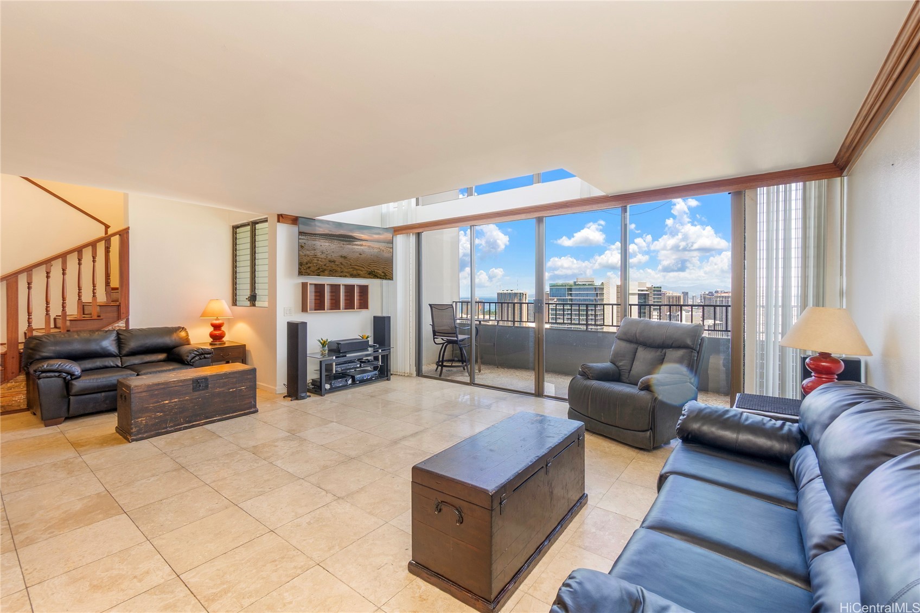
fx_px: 383
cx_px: 460
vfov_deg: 77.3
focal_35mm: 15
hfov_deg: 100.4
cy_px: 306
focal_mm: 10
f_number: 8
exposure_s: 1/40
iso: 200
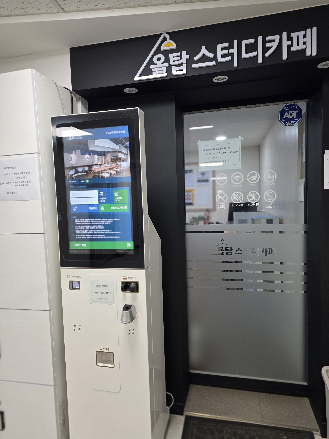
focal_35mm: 23
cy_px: 220
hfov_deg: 58.9
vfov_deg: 73.9
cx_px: 164
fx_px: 291
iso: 160
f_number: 1.7
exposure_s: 1/120
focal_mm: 6.3
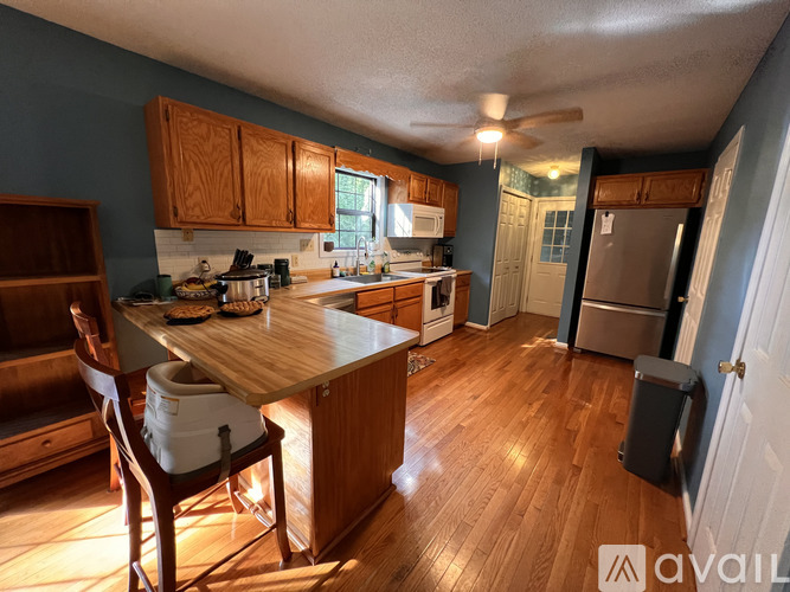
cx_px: 395
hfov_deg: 106.2
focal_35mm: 13
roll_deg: -2.0
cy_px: 296
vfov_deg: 89.9
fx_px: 297
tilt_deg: -11.9
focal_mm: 1.57
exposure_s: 1/60
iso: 500
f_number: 1.8
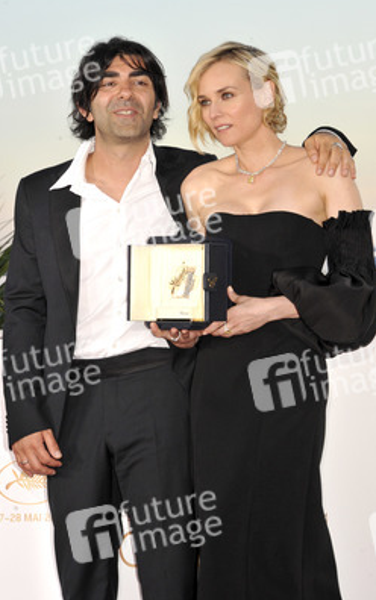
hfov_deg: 9.4
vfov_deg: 15.0
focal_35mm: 139
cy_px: 300
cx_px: 189
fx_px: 2276
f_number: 8
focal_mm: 135
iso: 1600
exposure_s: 1/250
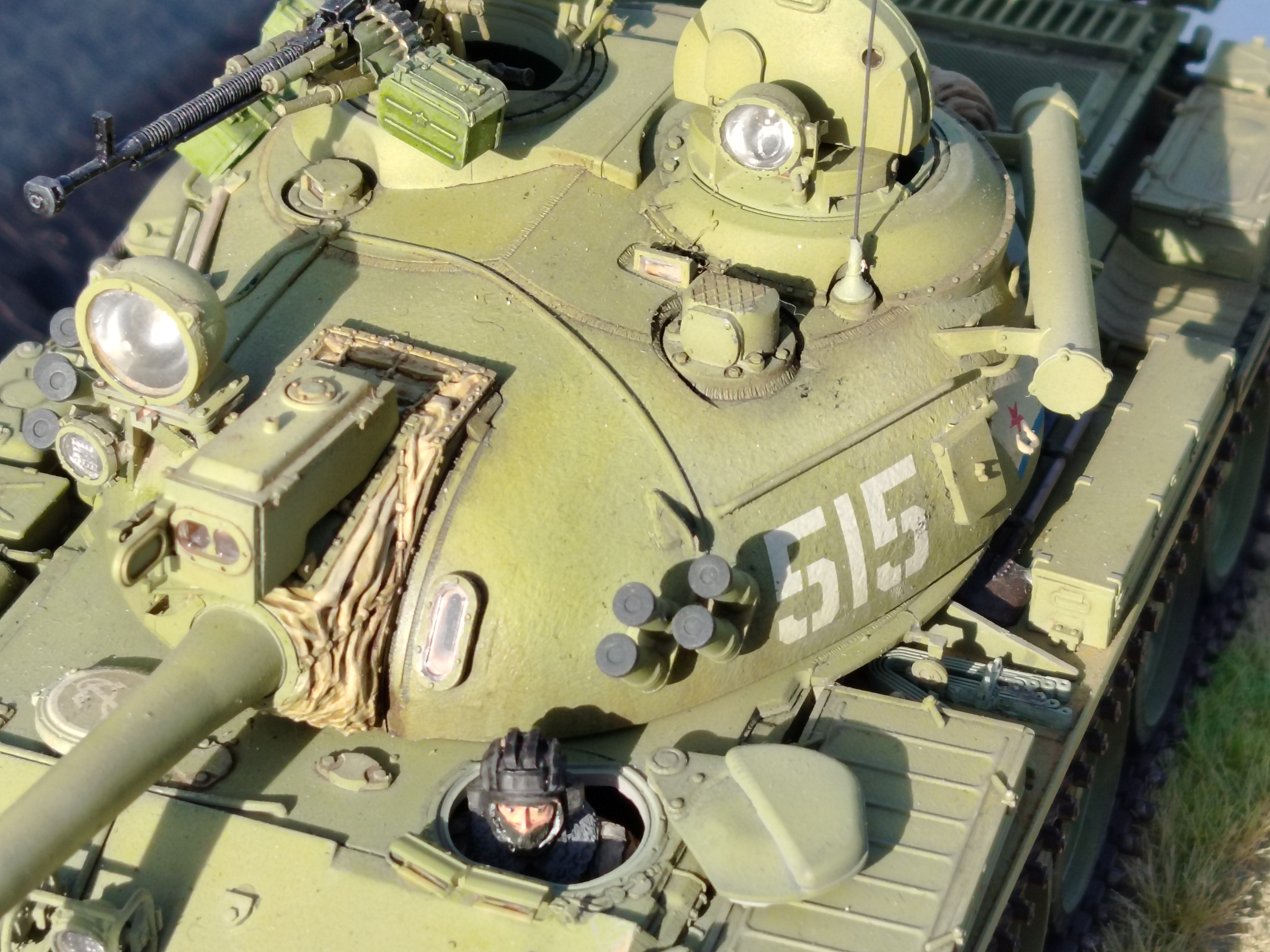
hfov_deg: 19.1
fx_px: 3779
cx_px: 635
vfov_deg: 14.4
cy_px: 476
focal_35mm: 103
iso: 100
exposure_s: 1/410
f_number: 1.75
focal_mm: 5.25
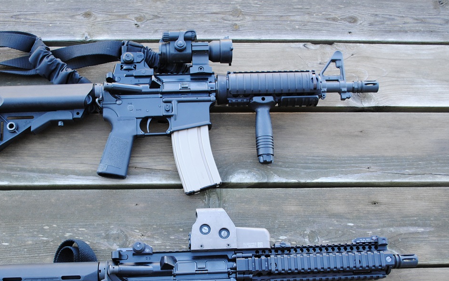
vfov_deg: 28.8
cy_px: 208
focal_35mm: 44
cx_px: 190
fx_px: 538
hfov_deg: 45.1
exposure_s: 1/60
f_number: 3.8
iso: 200
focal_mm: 20
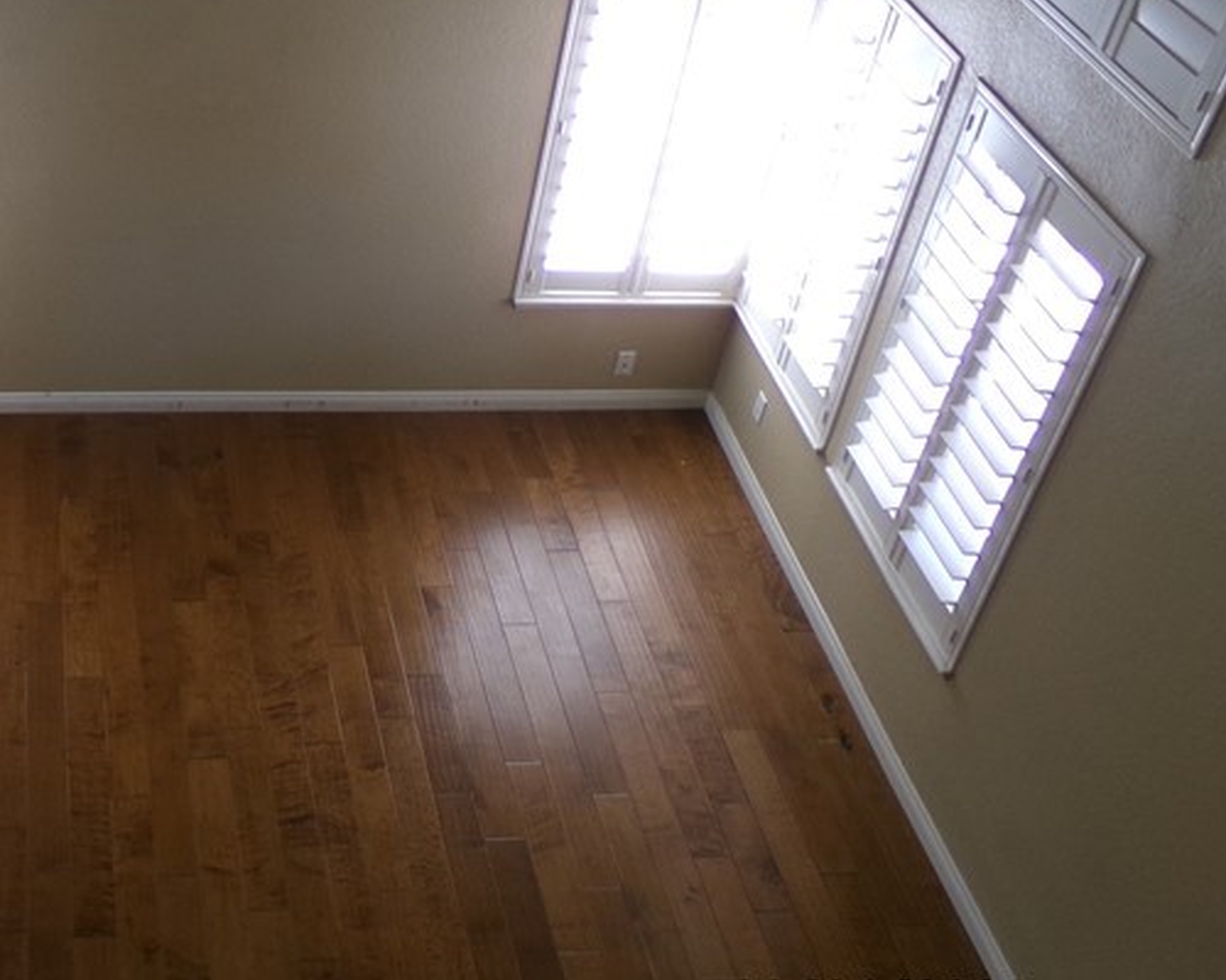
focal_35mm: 48
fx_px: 1742
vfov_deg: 31.2
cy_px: 318
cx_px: 191
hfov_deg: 37.0
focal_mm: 4.3
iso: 128
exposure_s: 1/34
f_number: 3.7
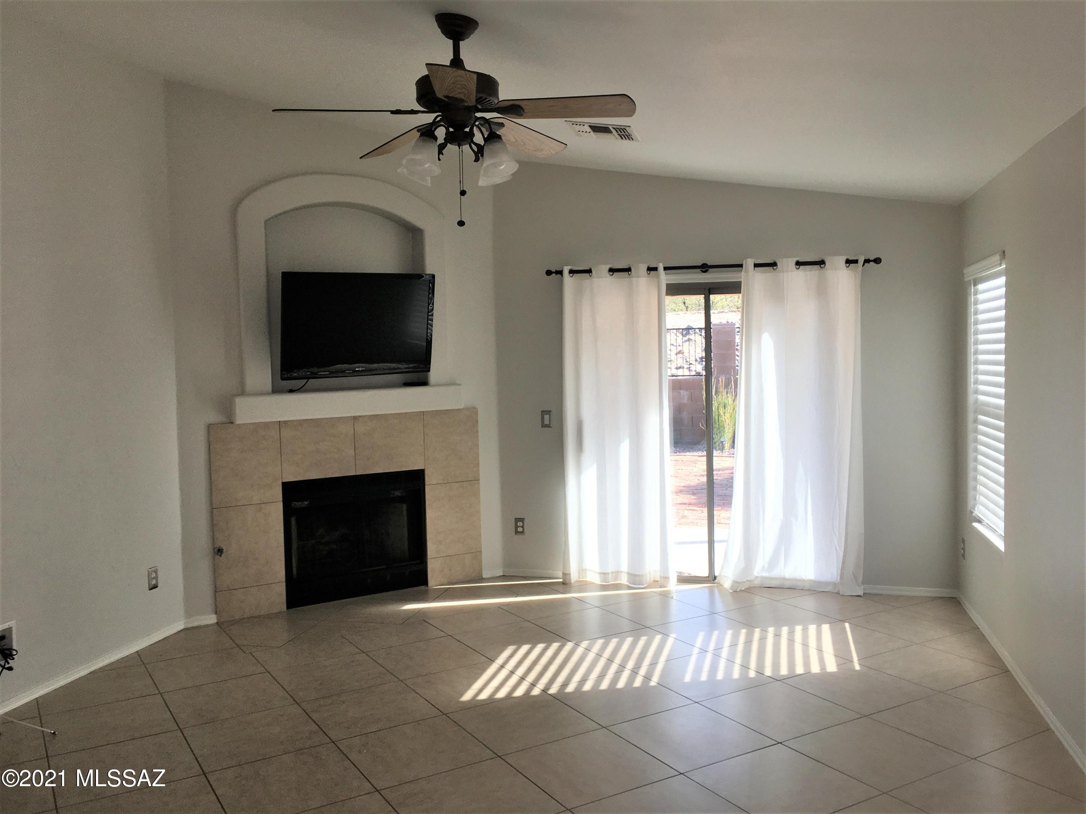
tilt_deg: -2.3
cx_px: 543
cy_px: 407
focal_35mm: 29
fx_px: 910
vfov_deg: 48.2
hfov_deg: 61.7
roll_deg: -0.1
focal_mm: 4.15
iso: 25
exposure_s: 1/251
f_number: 2.2
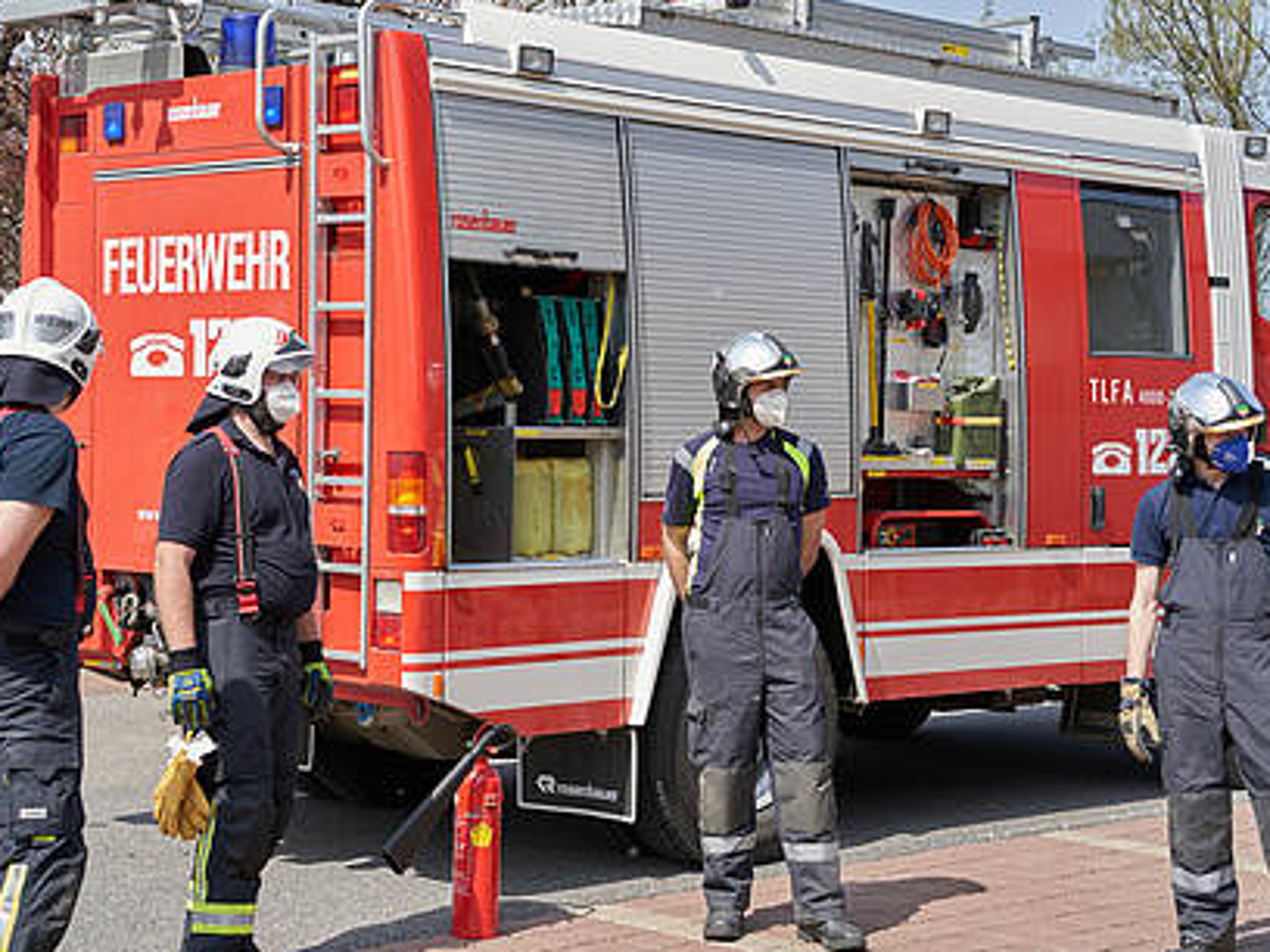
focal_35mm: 65
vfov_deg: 22.6
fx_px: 2385
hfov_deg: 29.8
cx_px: 599
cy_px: 471
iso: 80
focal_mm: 58
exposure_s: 1/250
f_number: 5.6
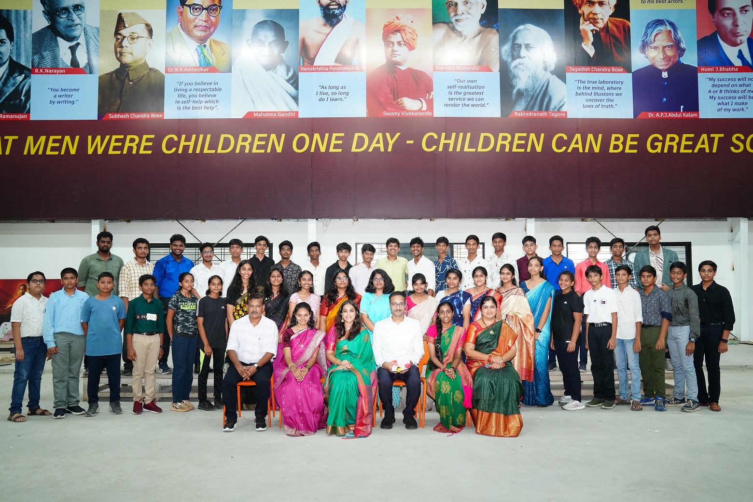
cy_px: 251
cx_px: 376
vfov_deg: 45.0
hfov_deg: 63.7
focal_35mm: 29
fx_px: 607
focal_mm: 29
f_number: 5
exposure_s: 1/80
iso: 800
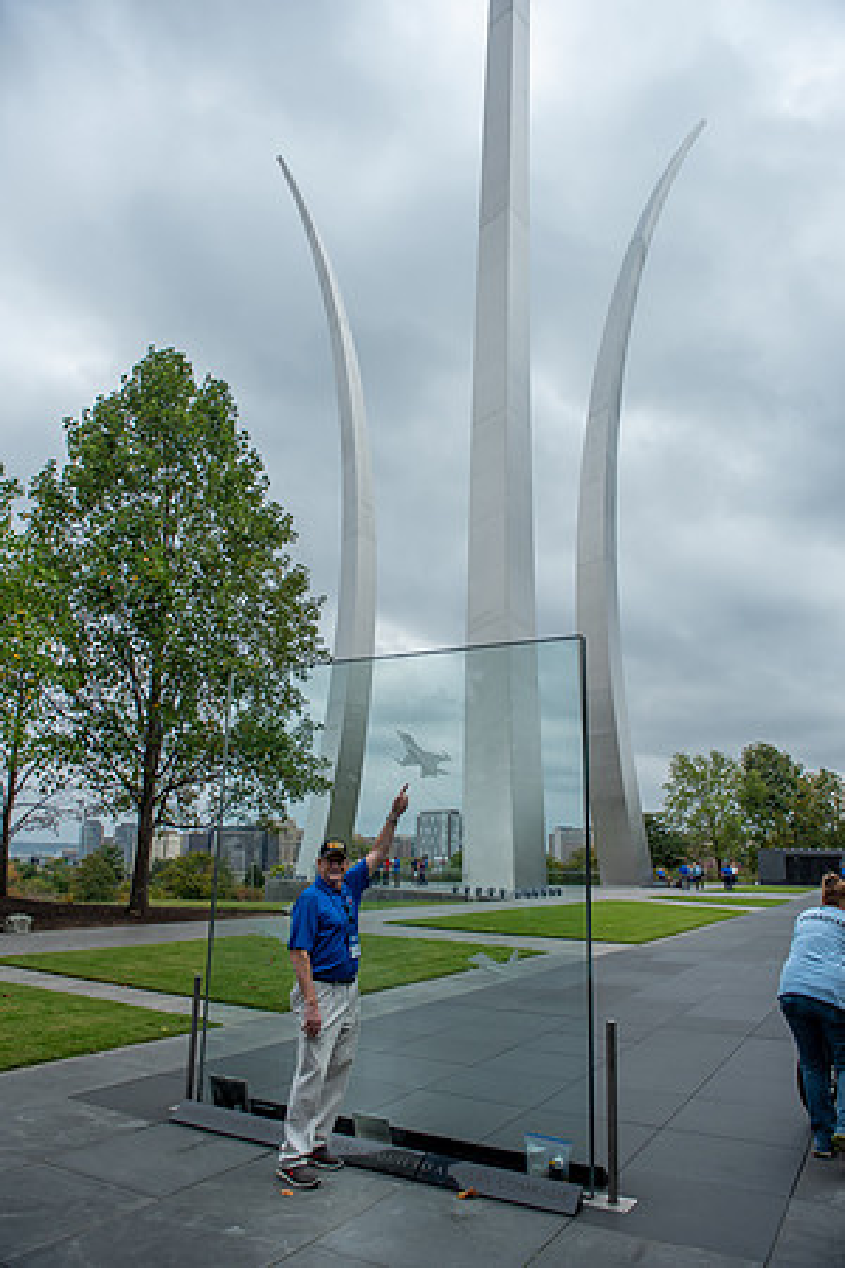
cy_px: 634
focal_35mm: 24
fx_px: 845
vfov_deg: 73.7
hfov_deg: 53.1
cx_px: 422
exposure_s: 1/1000
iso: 200
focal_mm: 24
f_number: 5
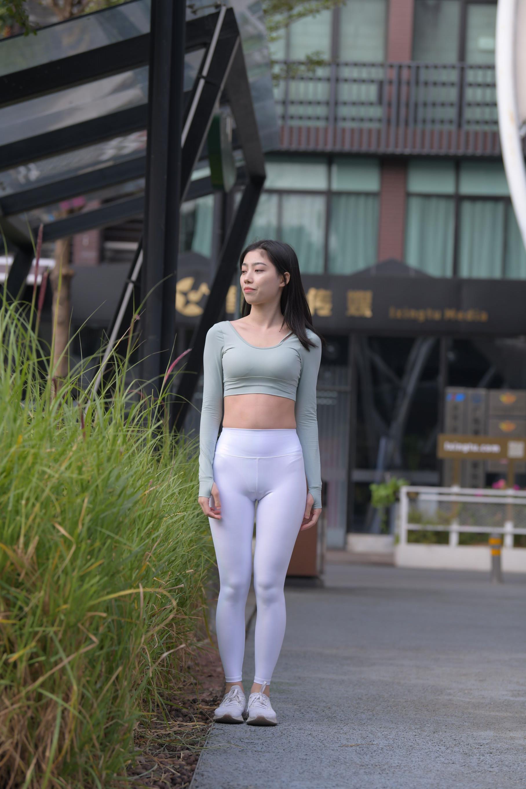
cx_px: 263
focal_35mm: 105
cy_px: 394
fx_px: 2301
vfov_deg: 19.5
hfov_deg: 13.0
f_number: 4
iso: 220
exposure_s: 1/800
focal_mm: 105
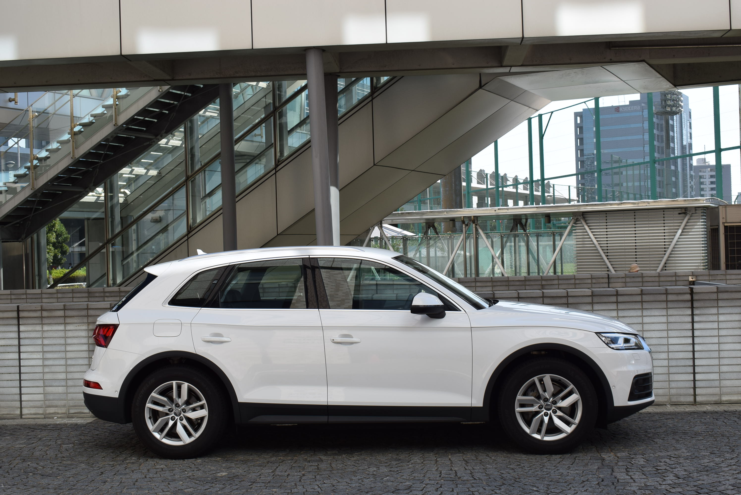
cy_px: 248
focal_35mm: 48
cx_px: 370
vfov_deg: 28.1
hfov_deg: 41.1
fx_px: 989
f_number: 9
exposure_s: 1/320
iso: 200
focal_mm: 32
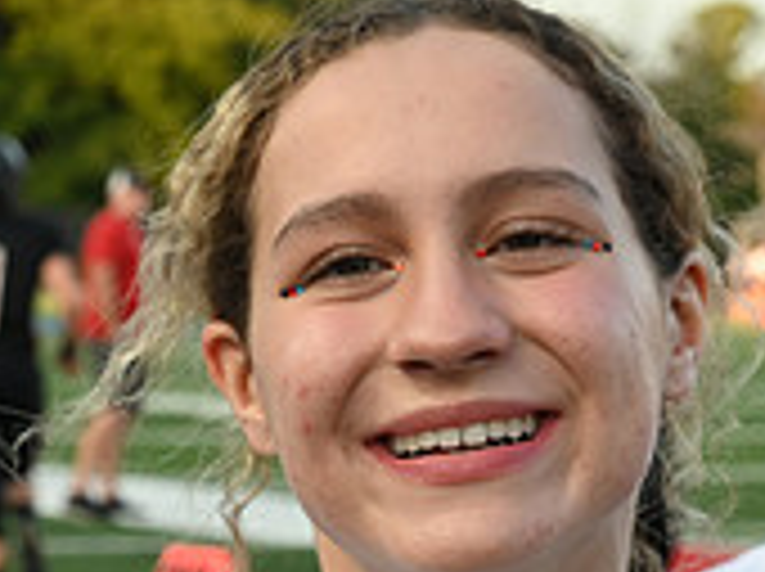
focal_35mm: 230
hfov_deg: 8.6
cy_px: 486
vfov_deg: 6.4
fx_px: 5076
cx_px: 351
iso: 800
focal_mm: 70
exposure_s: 1/160
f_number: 6.3
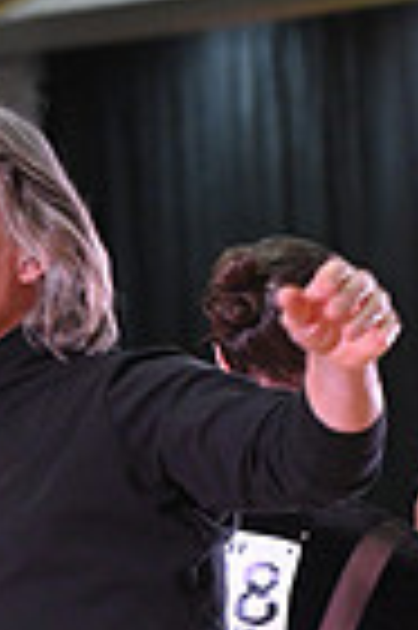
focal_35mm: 406
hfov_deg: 3.4
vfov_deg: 5.0
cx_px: -348
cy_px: 1084
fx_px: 7088
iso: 2500
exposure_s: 1/320
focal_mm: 98
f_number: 5
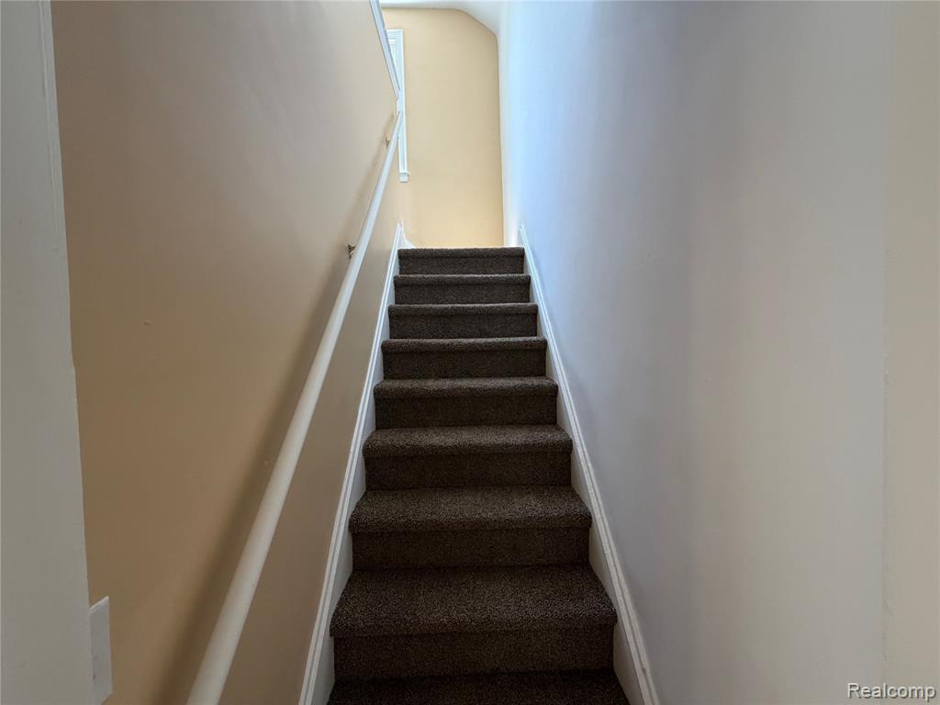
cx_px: 470
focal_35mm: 14
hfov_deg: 102.1
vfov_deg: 85.7
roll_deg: +1.7
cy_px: 352
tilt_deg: -2.1
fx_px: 380
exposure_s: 1/121
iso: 320
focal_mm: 2.22
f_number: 2.2
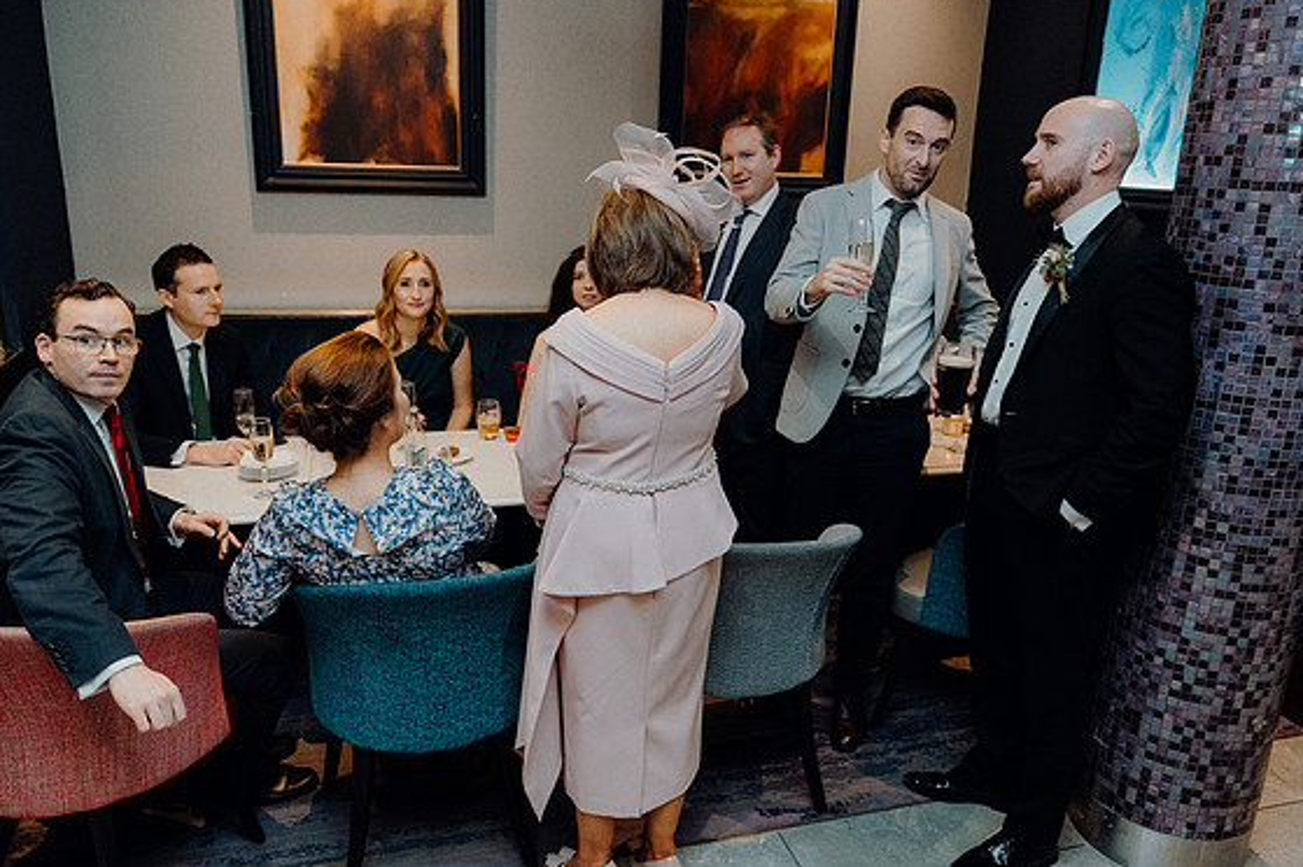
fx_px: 977
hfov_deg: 67.4
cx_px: 639
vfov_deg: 47.9
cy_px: 418
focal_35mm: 27
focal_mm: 26
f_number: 3.5
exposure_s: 1/125
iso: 3200
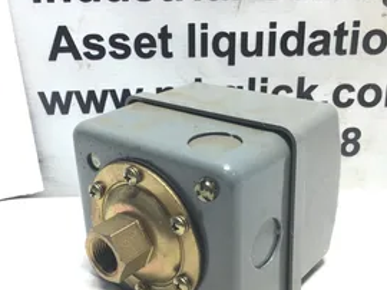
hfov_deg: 41.3
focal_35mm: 46
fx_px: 514
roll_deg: -0.2
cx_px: 192
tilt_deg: -21.9
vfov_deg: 31.4
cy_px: 172
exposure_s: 1/60
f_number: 2.4
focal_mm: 3.3
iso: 32
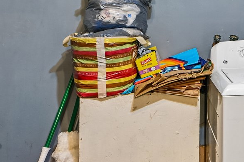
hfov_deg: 30.0
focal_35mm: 56
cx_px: 299
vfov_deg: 23.7
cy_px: 22
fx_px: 380
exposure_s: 1/1.67
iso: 400
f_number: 13
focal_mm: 16
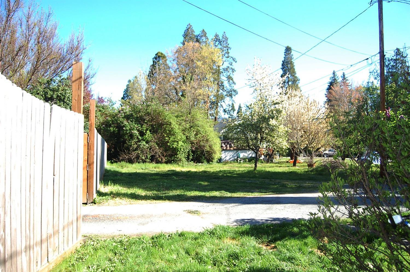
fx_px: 307
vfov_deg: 47.8
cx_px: 205
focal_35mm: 27
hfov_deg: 67.4
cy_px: 136
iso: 400
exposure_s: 1/500
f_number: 4
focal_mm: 18
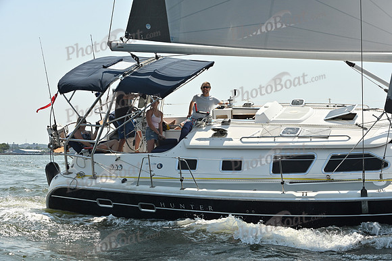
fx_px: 762
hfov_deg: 28.8
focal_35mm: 70
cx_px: 196
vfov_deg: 19.5
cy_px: 130
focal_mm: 70
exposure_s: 1/1250
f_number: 8
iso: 320
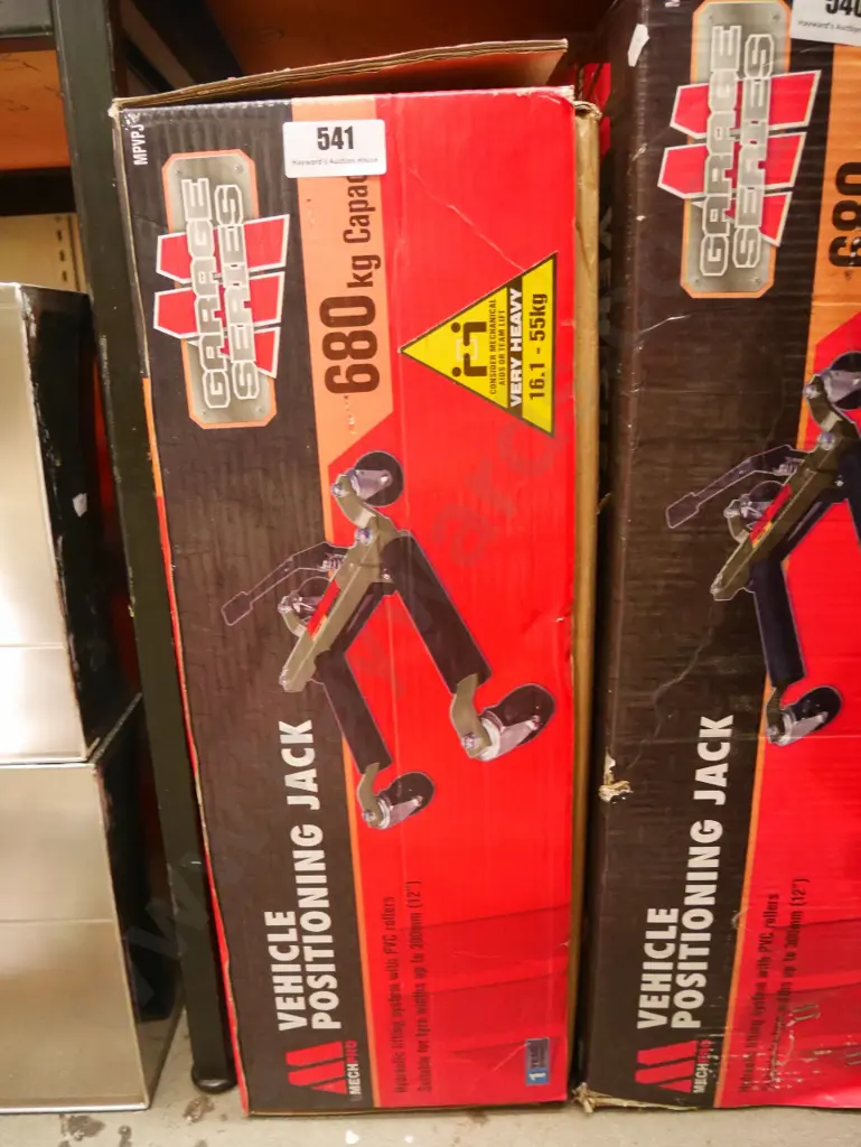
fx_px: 795
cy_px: 574
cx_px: 430
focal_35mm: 24
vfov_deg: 71.6
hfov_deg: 56.9
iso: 3200
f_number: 3.7
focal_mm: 12
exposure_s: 1/40
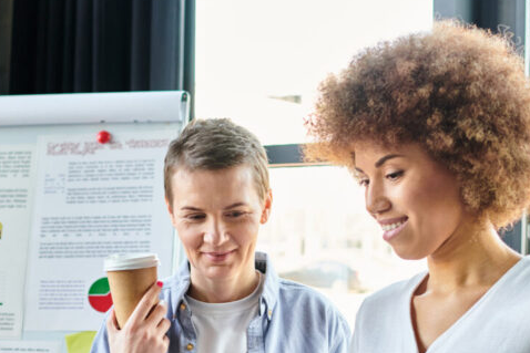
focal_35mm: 75
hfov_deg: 26.6
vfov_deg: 17.9
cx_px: 134
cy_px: 326
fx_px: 1104
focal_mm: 35
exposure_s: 1/200
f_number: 2.8
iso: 640
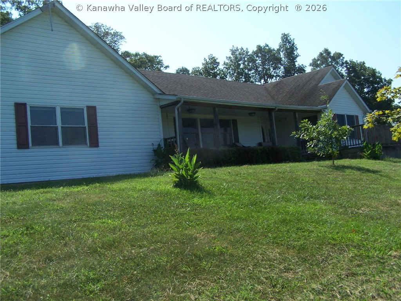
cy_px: 150
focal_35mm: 38
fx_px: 440
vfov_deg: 37.7
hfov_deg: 49.0
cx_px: 200
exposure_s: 1/500
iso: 80
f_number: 4
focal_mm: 6.3
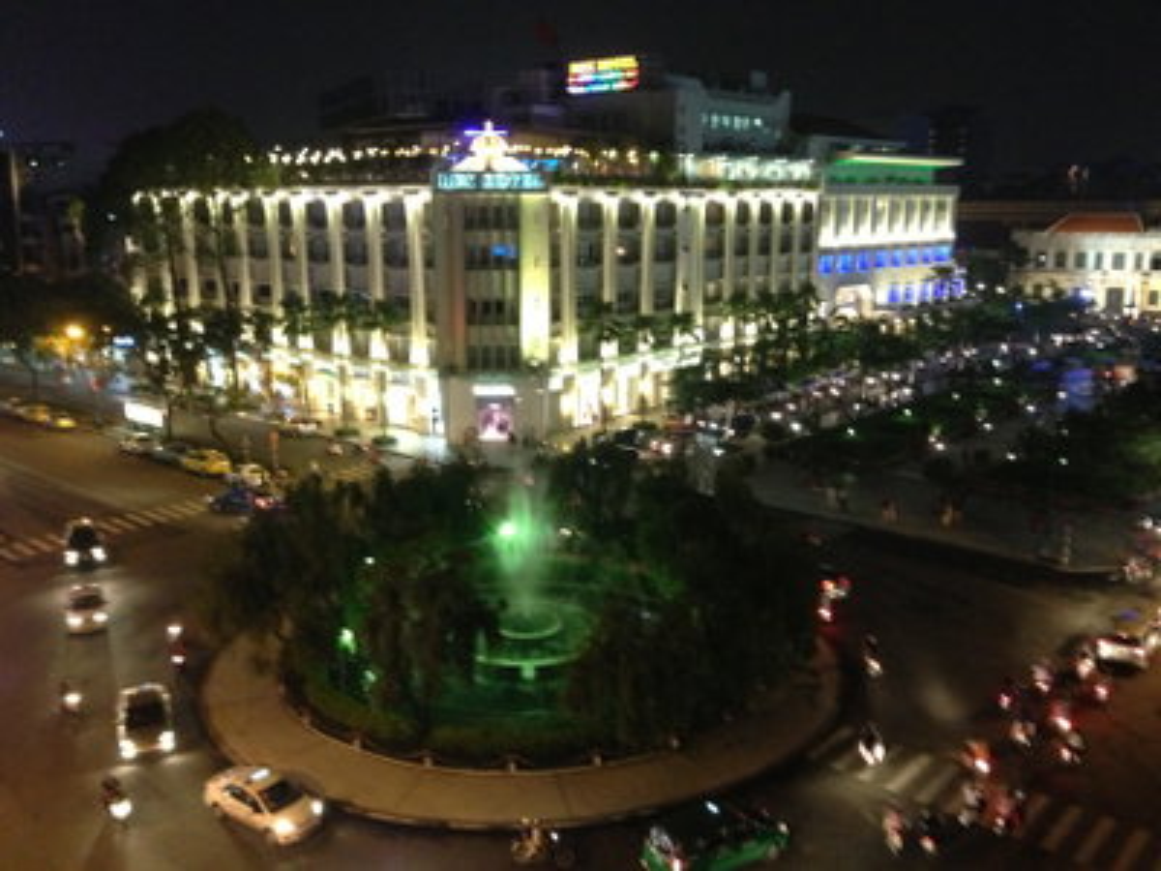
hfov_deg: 55.4
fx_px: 1107
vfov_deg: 42.9
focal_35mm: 33
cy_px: 436
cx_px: 580
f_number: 2.4
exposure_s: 1/15
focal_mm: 4.13
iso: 500
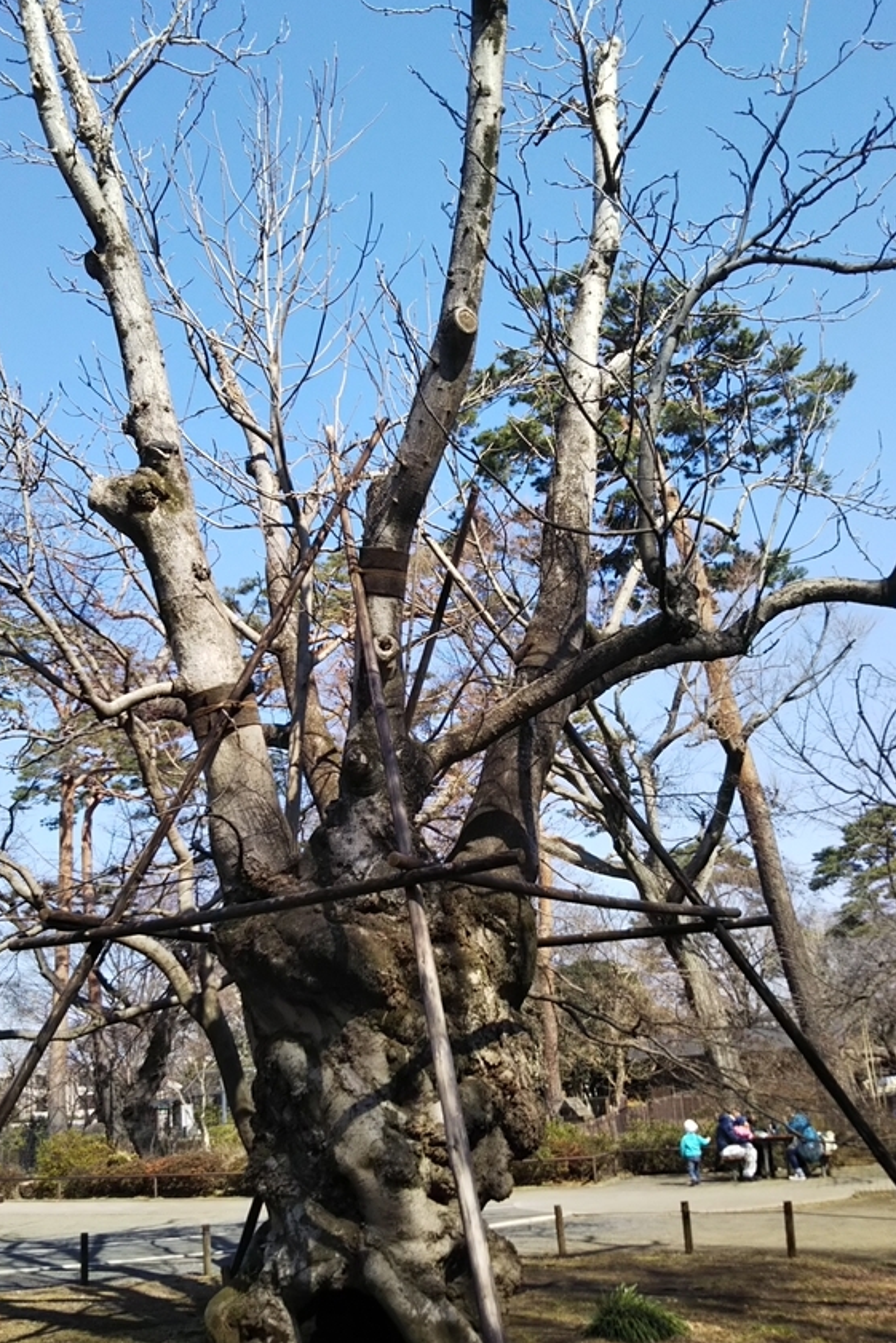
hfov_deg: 35.0
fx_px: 1418
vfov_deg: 50.7
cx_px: 359
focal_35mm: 38
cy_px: 698
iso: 20
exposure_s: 1/592
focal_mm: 4
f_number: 2.2
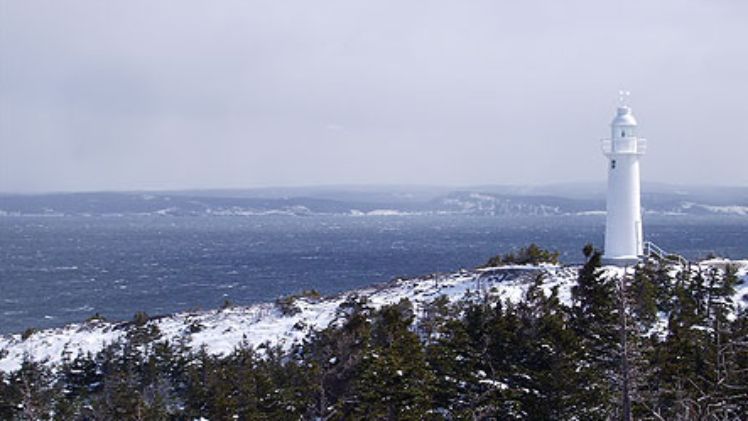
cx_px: 377
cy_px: 274
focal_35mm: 82
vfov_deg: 14.7
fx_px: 1626
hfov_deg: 25.9
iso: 80
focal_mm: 12.2
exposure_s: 1/500
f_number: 6.2
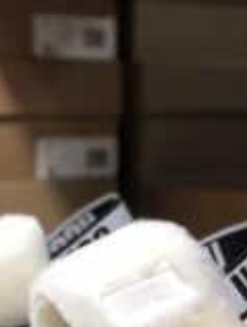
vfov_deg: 16.5
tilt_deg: -11.0
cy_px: 347
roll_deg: -0.3
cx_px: 109
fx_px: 1101
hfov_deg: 12.8
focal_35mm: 116
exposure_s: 1/25
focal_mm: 6
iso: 160
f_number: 2.4
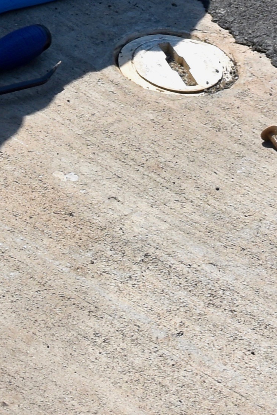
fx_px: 3261
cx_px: -428
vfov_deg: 7.1
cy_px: -263
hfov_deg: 4.7
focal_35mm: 283
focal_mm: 35
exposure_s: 1/250
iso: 125
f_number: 8
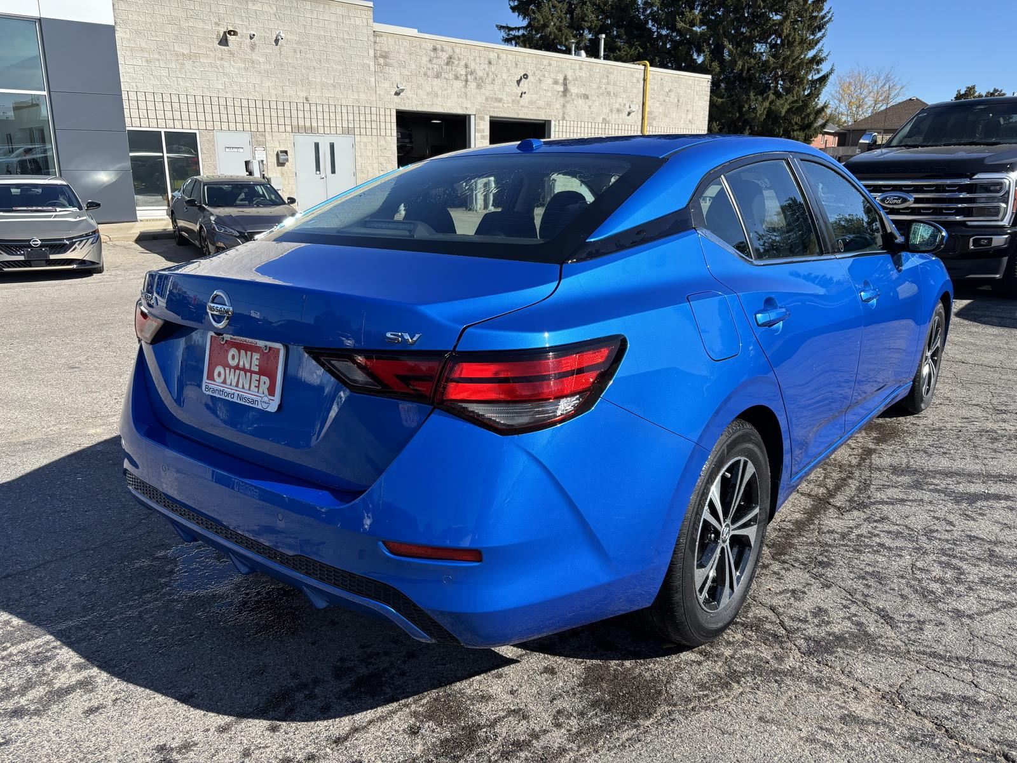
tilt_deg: -15.8
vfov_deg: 53.1
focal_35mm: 26
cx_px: 508
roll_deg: -1.1
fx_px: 764
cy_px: 382
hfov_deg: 67.3
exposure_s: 1/1751
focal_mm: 5.96
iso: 50
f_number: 1.6
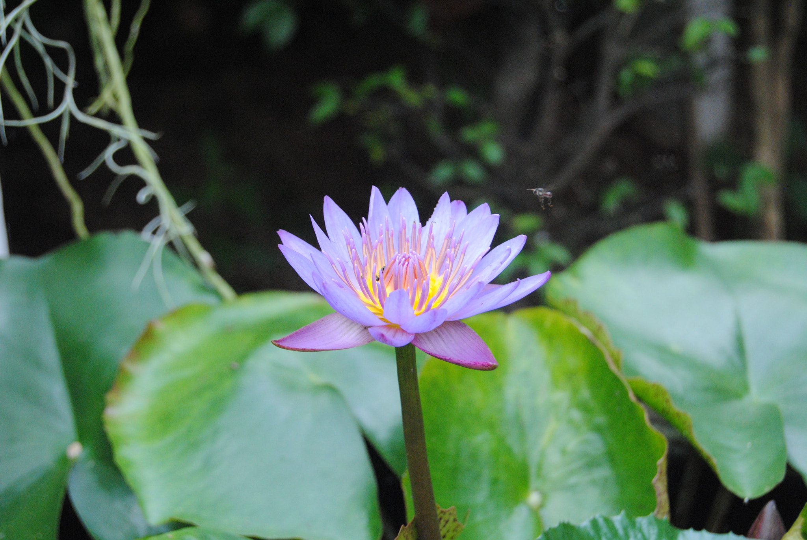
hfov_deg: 24.6
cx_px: 404
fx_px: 1852
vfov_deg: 16.6
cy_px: 270
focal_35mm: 82
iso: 800
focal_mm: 55
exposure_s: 1/320
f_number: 5.6
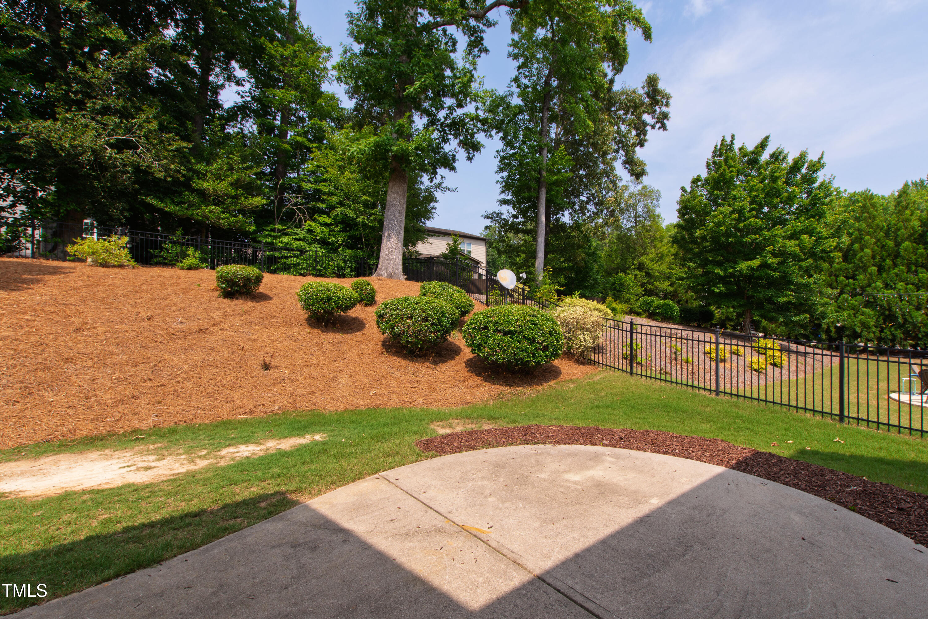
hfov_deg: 100.4
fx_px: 387
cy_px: 310
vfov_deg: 77.3
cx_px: 464
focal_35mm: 15
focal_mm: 10
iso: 100
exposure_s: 1/100
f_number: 9
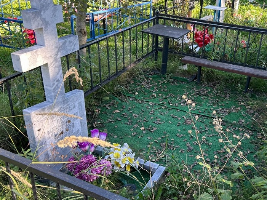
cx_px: 189
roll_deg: -0.2
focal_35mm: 38
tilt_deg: -30.1
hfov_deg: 47.7
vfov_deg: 37.4
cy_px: 74
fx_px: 293
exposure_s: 1/216
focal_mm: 5.7
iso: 50
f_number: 1.5
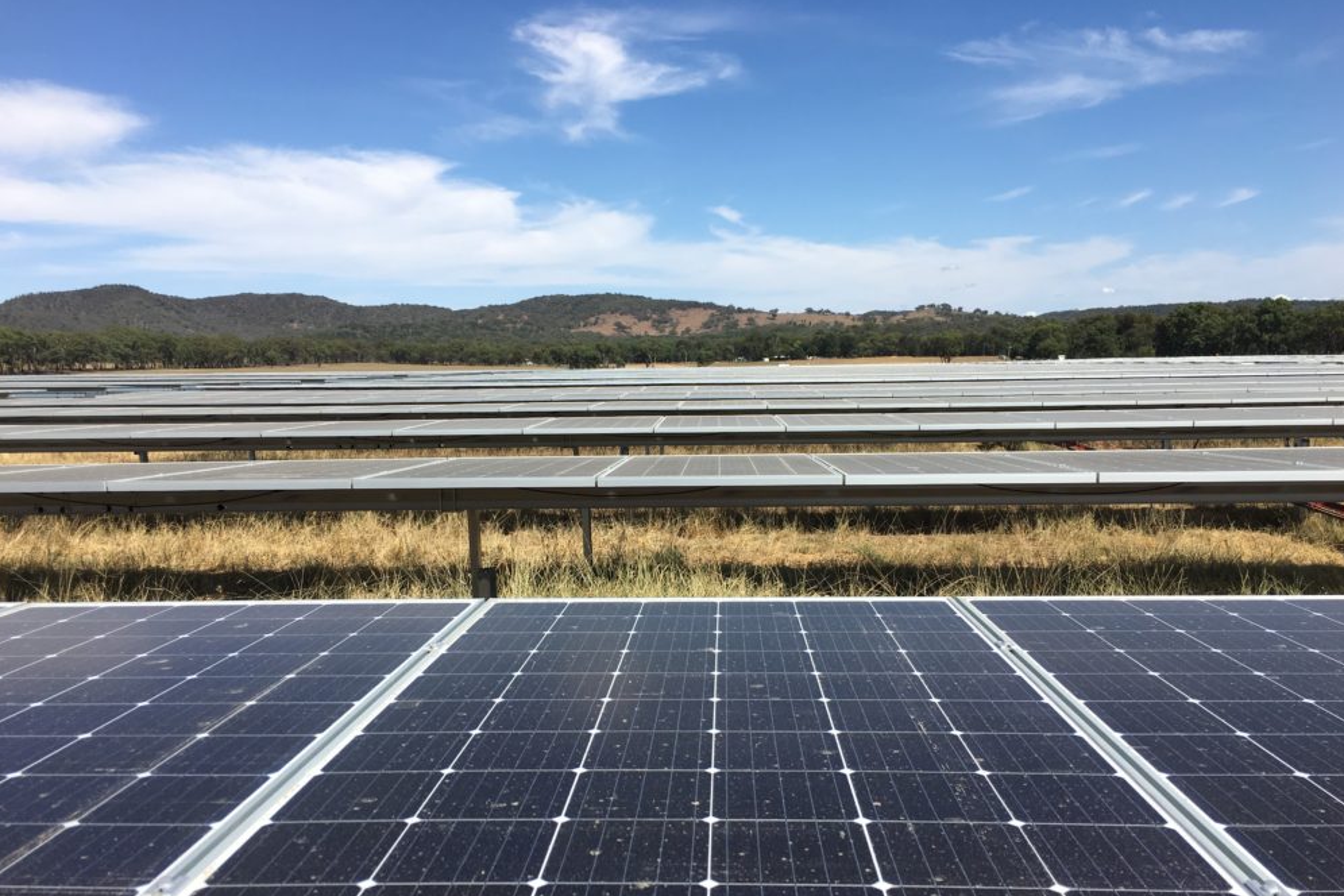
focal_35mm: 31
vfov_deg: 42.2
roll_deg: +1.5
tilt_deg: -7.3
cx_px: 680
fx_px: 1157
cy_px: 510
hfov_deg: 60.3
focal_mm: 4.15
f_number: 2.2
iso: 25
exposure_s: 1/1876
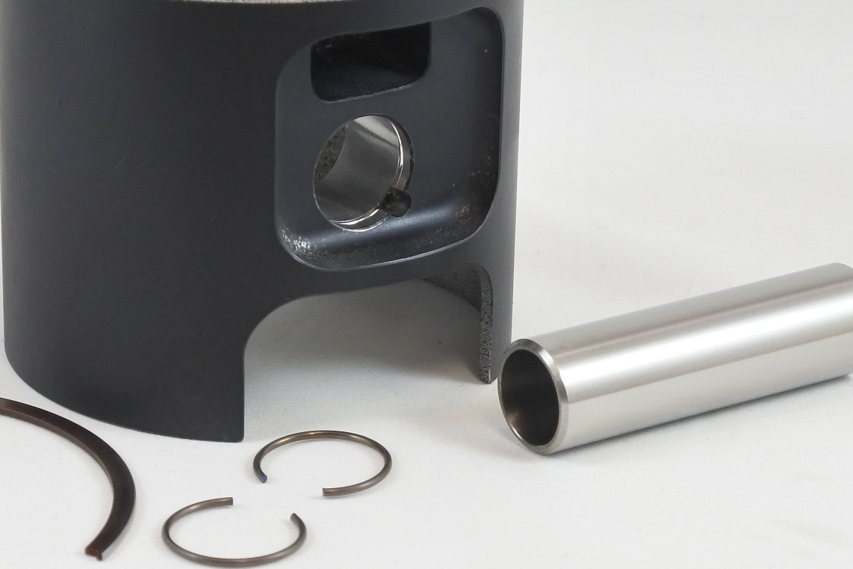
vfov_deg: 14.5
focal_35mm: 94
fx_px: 2227
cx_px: 193
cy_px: 253
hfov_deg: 21.5
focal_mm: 19.3
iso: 500
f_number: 4.5
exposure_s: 1/125
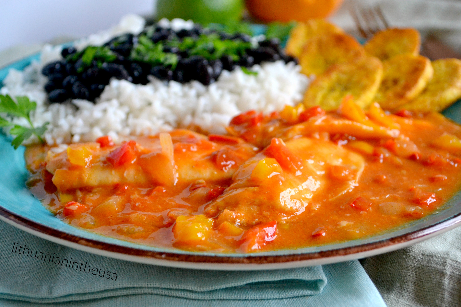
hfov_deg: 35.1
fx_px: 730
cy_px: 154
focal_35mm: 57
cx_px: 230
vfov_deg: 23.8
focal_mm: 38
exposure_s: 1/60
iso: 1800
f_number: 5
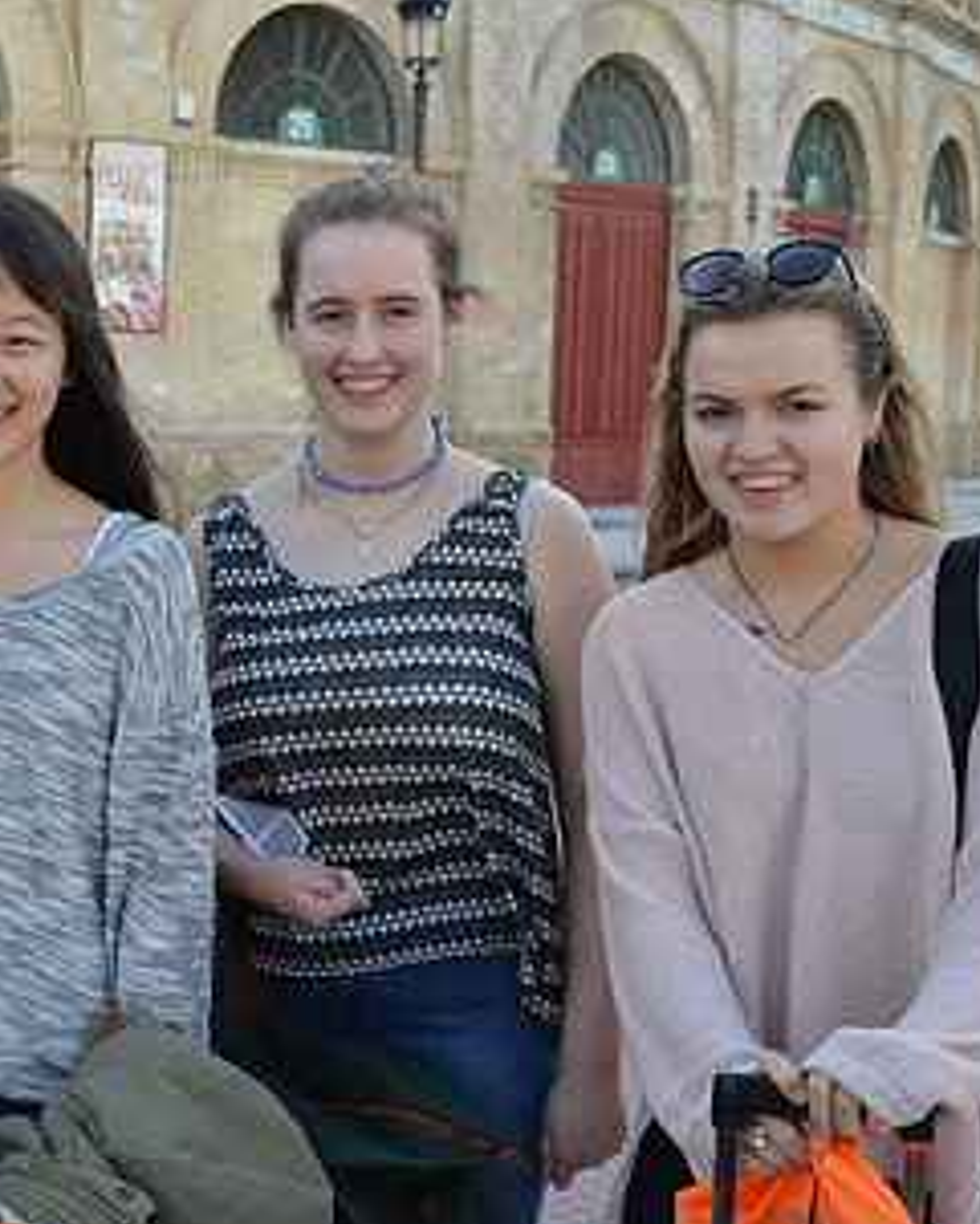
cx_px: 4
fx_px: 2062
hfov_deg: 25.4
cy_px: 708
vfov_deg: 33.0
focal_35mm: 57
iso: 125
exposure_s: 1/125
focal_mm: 21
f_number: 5.6
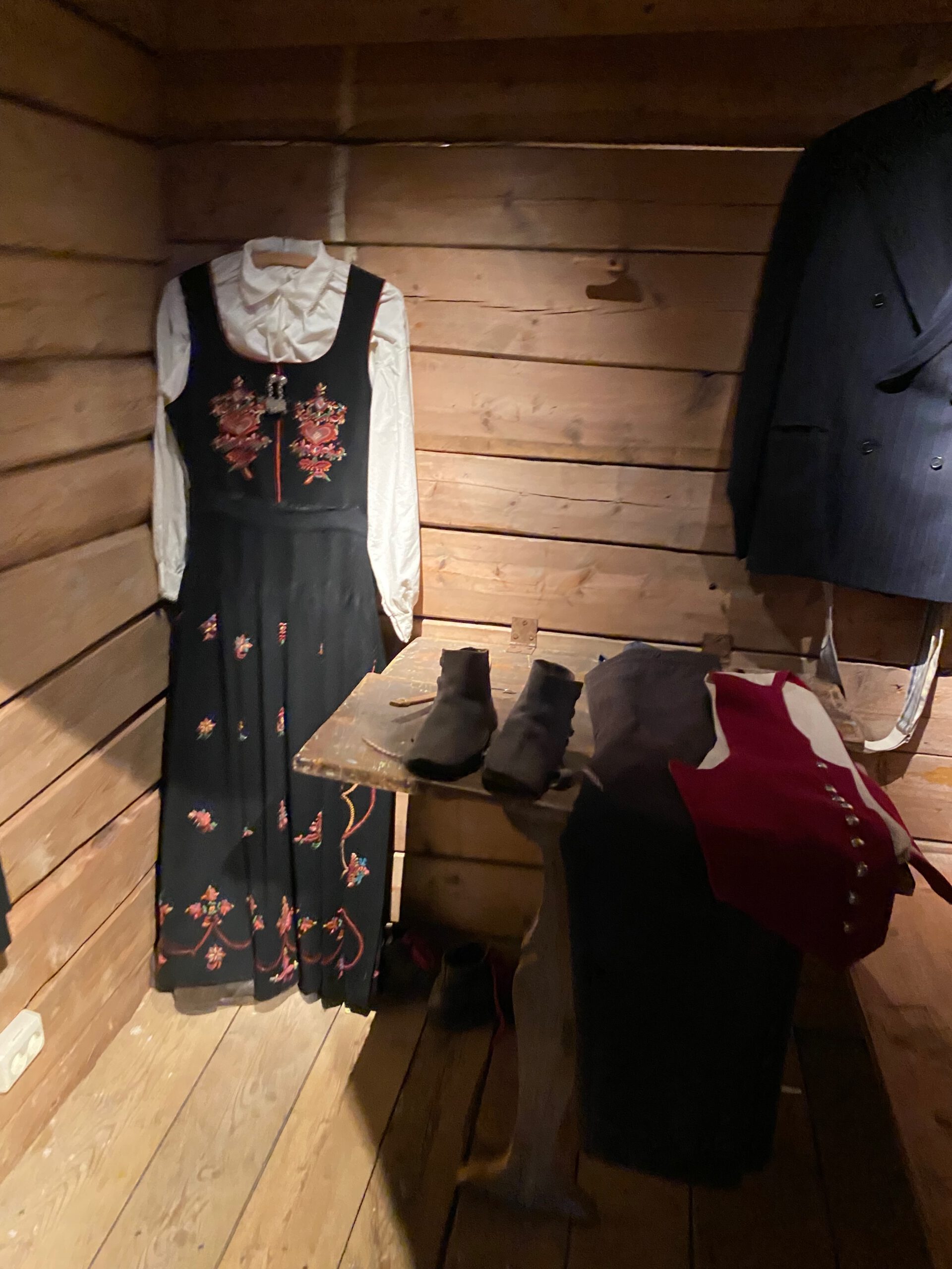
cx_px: 476
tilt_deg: -18.1
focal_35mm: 26
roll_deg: -4.4
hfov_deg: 53.1
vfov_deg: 67.3
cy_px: 634
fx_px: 953
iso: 500
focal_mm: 4.25
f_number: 1.8
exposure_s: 1/25
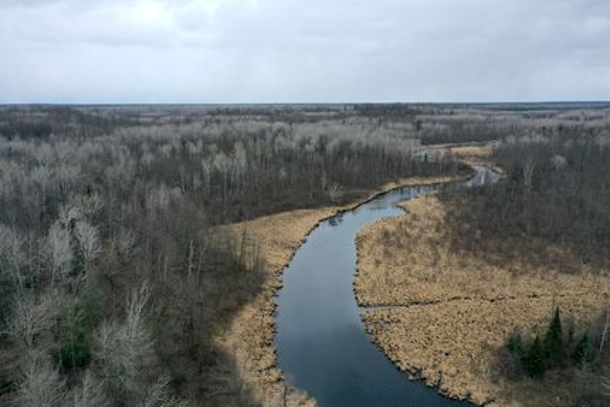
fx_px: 475
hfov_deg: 65.5
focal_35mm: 28
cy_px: 204
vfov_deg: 46.4
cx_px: 305
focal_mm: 10.26
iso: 100
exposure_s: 1/320
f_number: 5.6
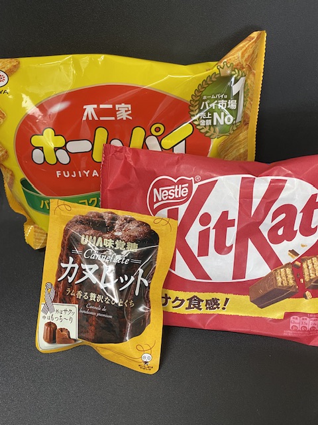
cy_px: 212
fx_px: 318
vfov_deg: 67.3
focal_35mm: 26
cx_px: 159
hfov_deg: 53.1
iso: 125
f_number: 1.8
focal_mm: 4.25
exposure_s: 1/50
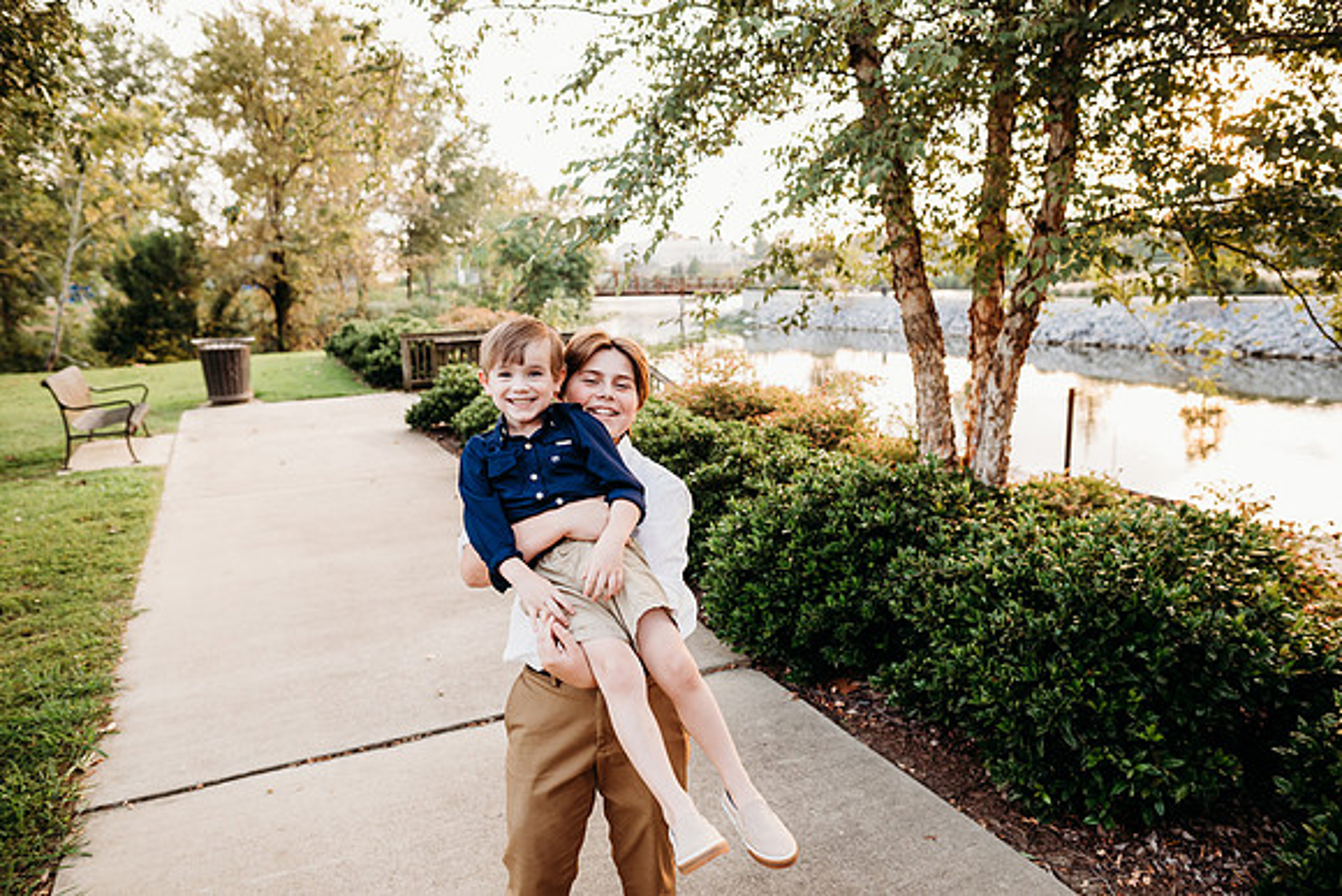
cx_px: 671
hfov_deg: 73.7
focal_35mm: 24
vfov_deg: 53.2
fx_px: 895
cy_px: 448
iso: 320
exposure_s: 1/200
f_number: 3.2
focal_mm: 24
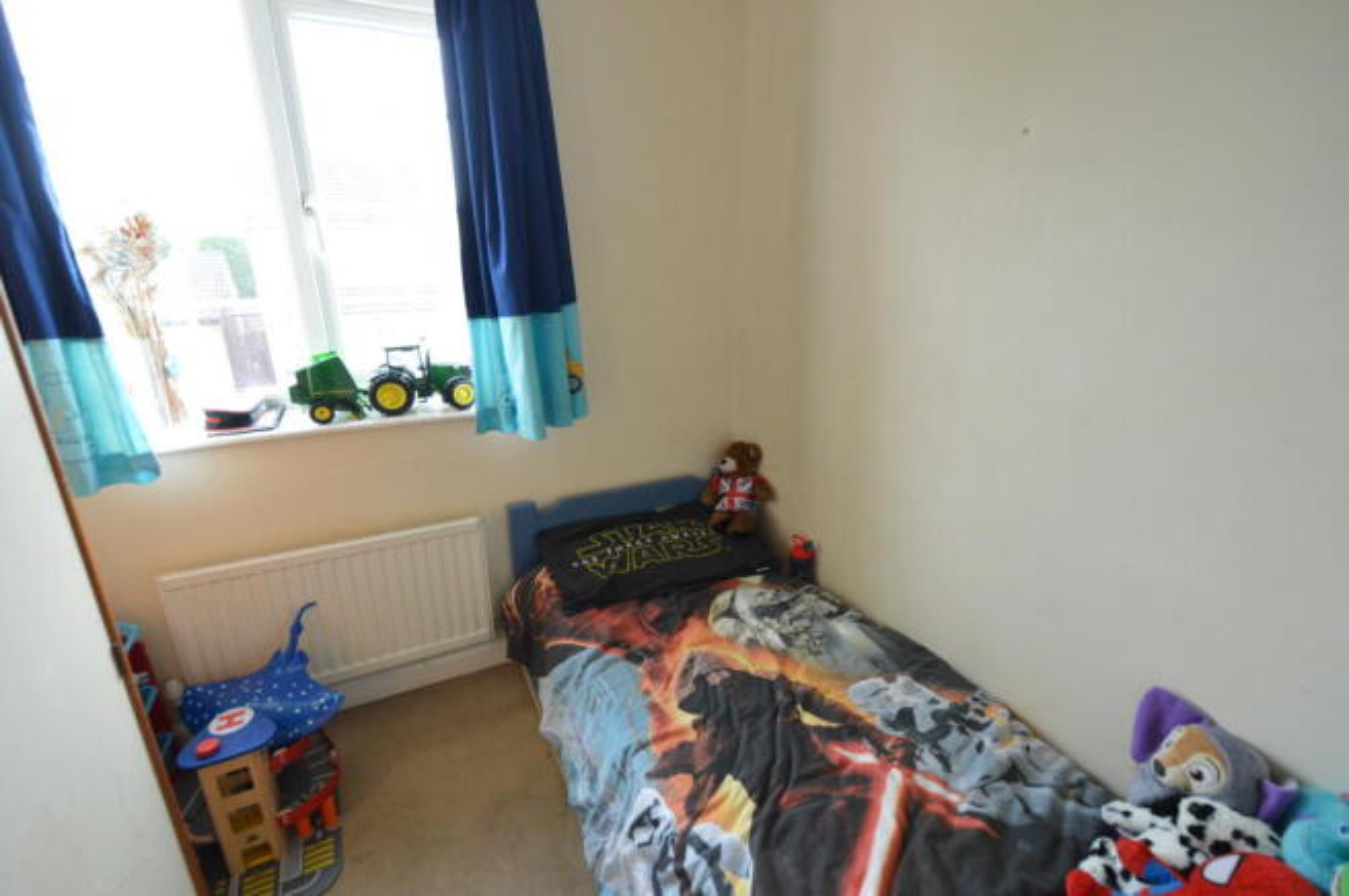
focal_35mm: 15
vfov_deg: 77.2
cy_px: 448
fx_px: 562
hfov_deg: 100.4
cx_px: 674
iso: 1600
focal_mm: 10
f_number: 5
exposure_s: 1/100
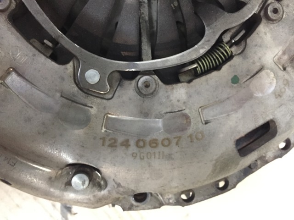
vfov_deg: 48.2
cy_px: 110
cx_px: 147
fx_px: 246
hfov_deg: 61.7
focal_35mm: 29
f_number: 2.2
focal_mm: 4.15
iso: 250
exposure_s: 1/25
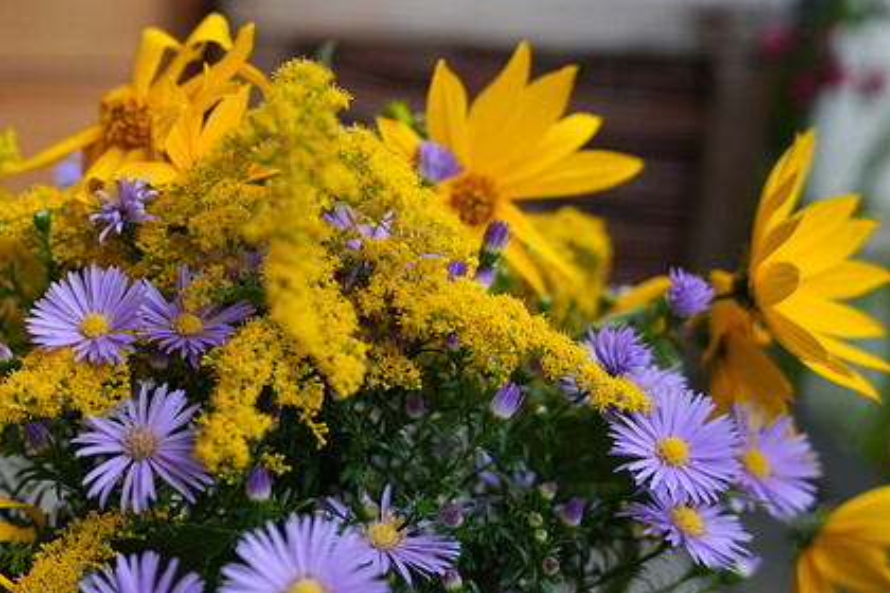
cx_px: 290
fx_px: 1841
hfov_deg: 27.0
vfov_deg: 18.3
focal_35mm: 74
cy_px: 335
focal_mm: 45.3
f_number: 2.8
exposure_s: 1/100
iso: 160
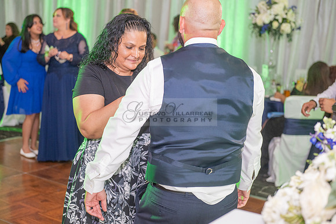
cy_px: 112
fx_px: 541
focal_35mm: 58
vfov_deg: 23.4
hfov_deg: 34.5
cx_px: 168
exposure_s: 1/125
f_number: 3.5
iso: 1600
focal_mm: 58
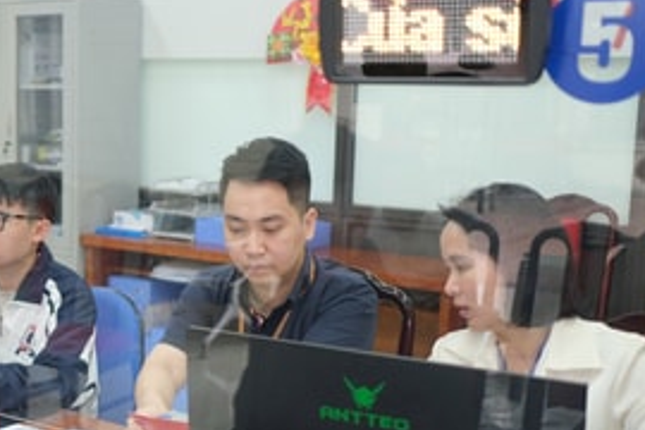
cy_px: 265
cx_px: 53
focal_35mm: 70
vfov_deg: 19.4
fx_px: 1254
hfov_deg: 27.7
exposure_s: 1/60
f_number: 2
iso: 320
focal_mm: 23
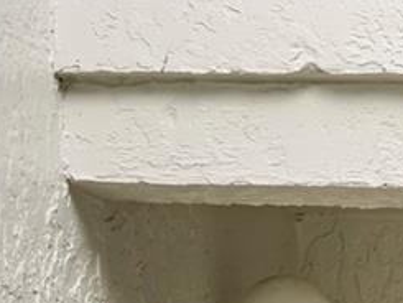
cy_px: 731
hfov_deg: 8.2
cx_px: 1005
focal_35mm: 220
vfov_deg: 6.4
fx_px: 2562
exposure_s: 1/40
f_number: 8
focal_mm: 35
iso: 200
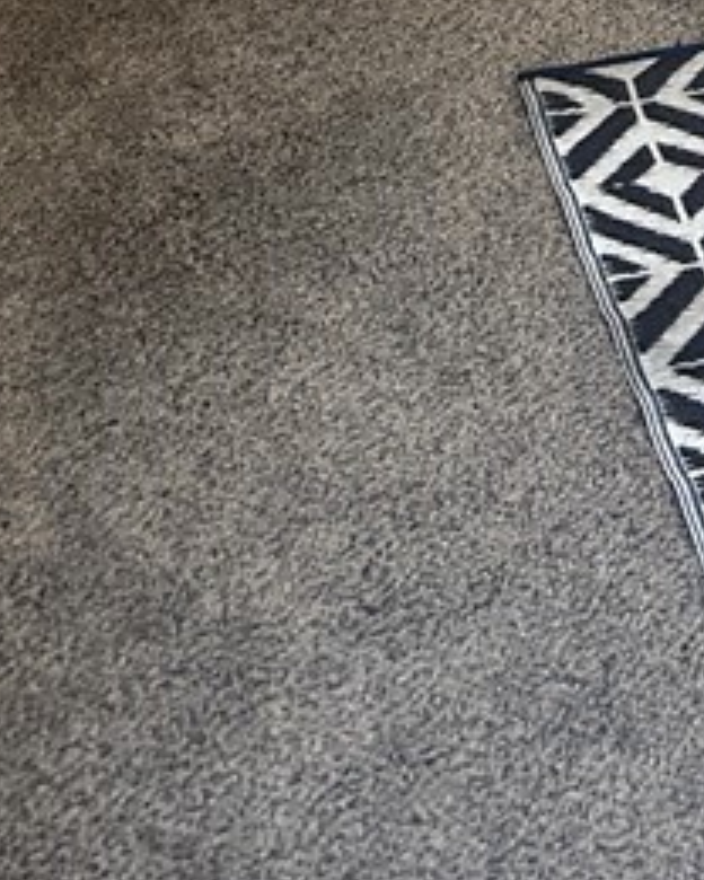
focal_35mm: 100
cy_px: -734
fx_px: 2604
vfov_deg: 16.0
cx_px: 921
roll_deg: -2.5
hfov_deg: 14.7
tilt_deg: -19.3
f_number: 1.5
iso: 160
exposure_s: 1/60
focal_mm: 5.7
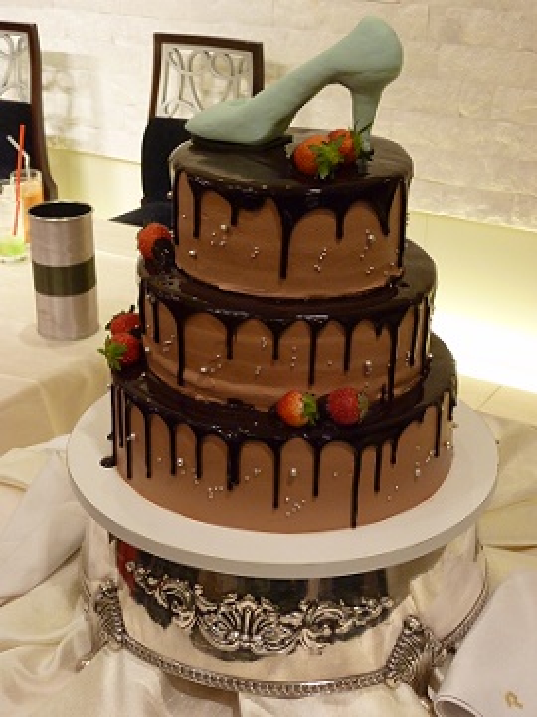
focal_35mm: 48
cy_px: 358
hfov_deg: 30.3
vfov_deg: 39.7
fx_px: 993
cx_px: 268
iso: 400
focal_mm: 8.6
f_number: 4.3
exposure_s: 1/25
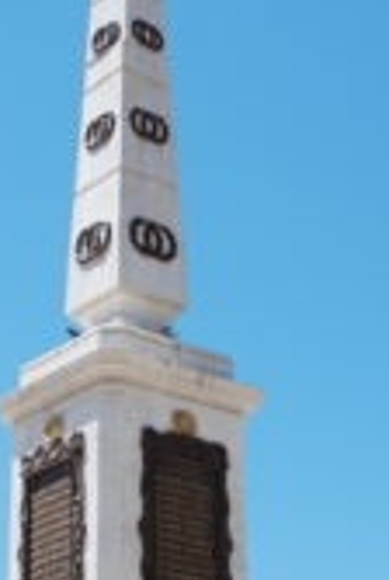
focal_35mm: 99
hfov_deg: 13.9
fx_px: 1598
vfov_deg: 20.4
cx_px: 151
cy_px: 445
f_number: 8
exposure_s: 1/250
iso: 100
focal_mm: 22
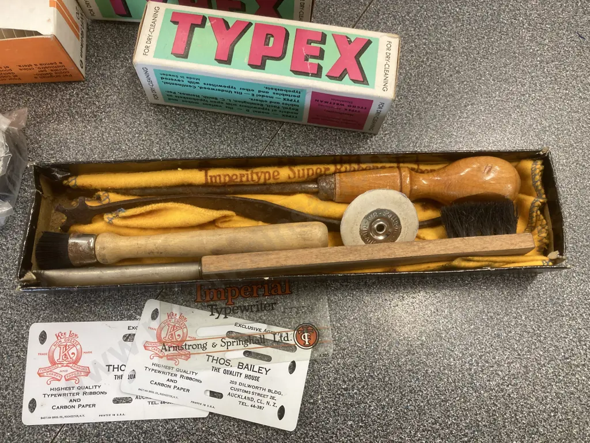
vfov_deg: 49.7
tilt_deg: -73.1
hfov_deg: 63.4
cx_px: 295
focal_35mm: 28
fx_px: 477
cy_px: 222
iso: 80
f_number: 1.8
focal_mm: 3.99
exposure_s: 1/50
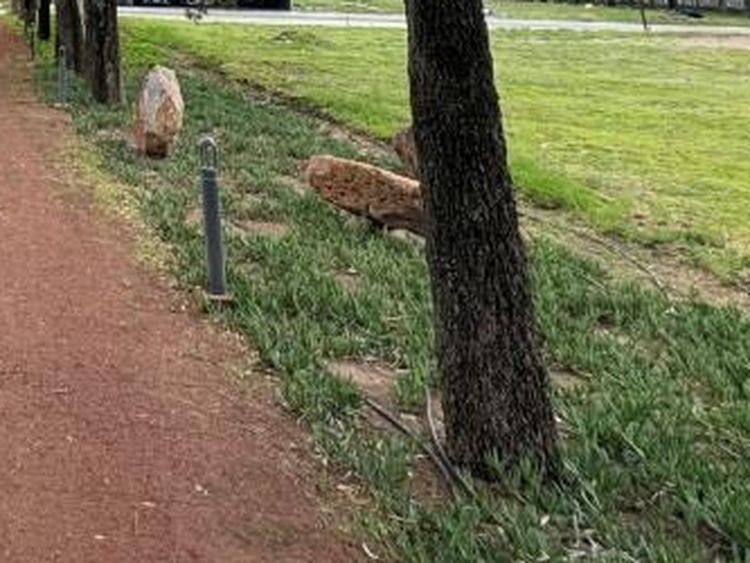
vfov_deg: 25.4
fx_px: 932
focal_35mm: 43
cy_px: -282
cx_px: -171
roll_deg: -0.5
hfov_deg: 34.3
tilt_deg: +14.0
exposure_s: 1/362
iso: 40
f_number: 2.2
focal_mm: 2.22
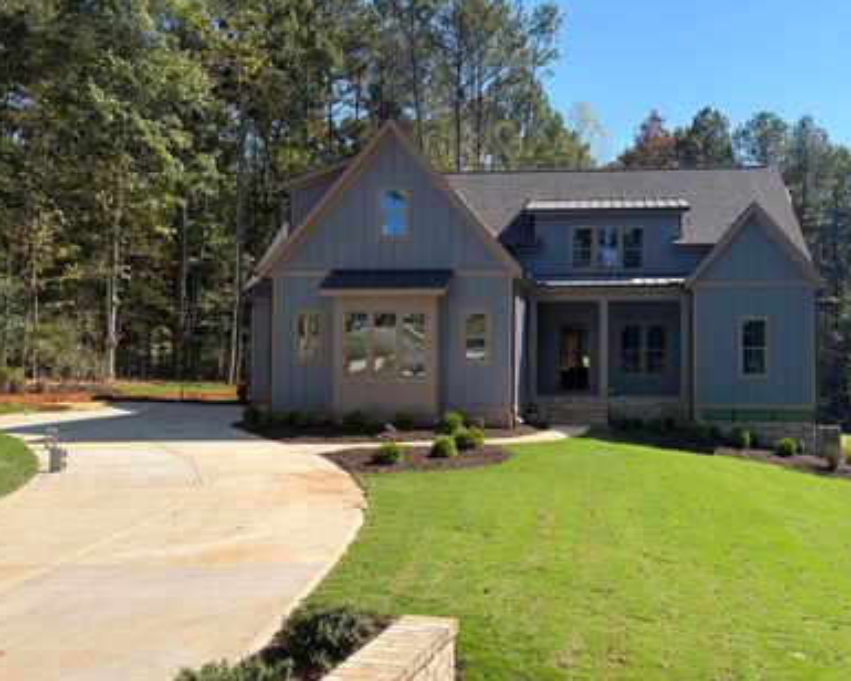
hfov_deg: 53.5
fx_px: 831
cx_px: 542
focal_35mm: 33
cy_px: 322
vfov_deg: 44.5
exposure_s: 1/2639
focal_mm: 5.96
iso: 50
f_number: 1.6
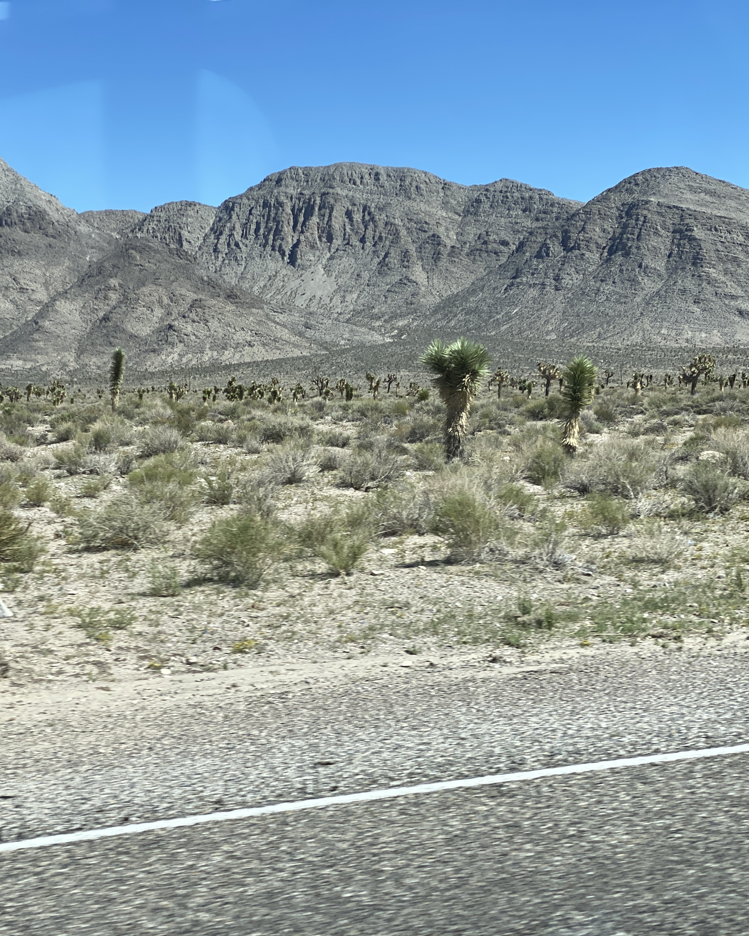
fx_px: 1884
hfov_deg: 22.4
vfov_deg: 27.9
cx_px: 229
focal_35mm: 68
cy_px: 469
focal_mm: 6
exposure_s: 1/2083
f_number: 2
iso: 20
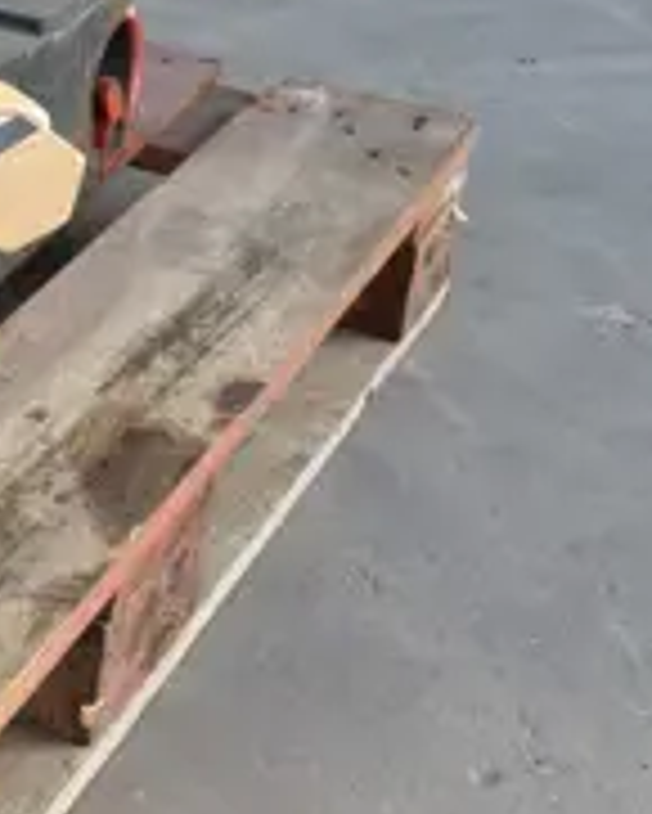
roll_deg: -0.6
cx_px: -683
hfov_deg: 14.9
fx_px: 2000
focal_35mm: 83
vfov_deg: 22.3
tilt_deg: -19.3
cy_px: 40
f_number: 1.78
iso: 80
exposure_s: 1/324
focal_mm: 6.76
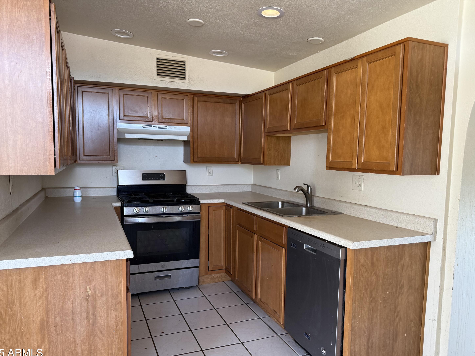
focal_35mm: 25
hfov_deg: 69.4
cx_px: 228
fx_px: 343
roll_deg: -1.1
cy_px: 184
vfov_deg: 54.9
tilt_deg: -4.3
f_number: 1.78
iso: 200
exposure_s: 1/86
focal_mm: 6.76
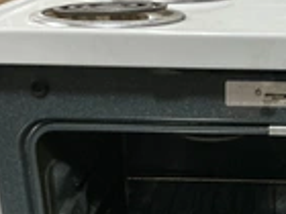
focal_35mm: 80
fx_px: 661
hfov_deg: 23.7
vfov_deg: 17.8
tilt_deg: -26.8
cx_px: 259
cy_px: 236
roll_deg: -2.7
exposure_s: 1/30
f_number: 1.8
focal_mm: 3
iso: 400
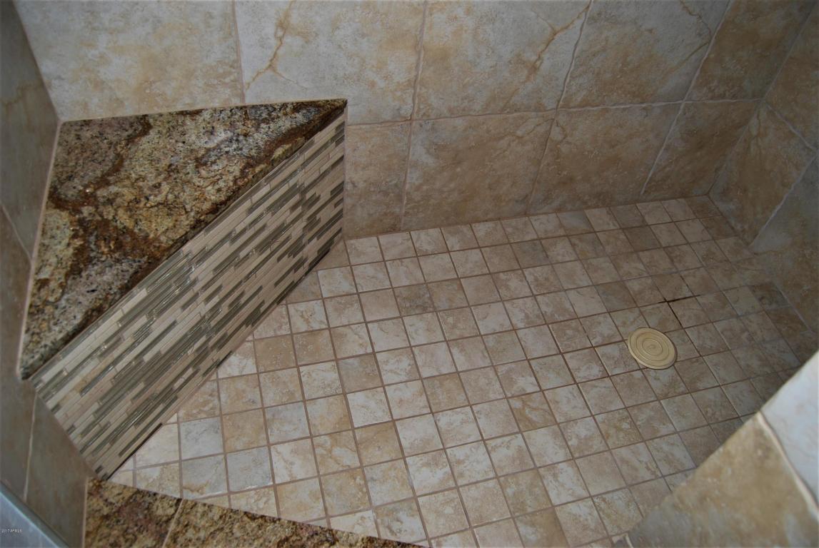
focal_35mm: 27
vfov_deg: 48.1
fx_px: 615
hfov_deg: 67.3
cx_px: 410
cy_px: 274
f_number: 4
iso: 100
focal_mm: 18
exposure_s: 1/125
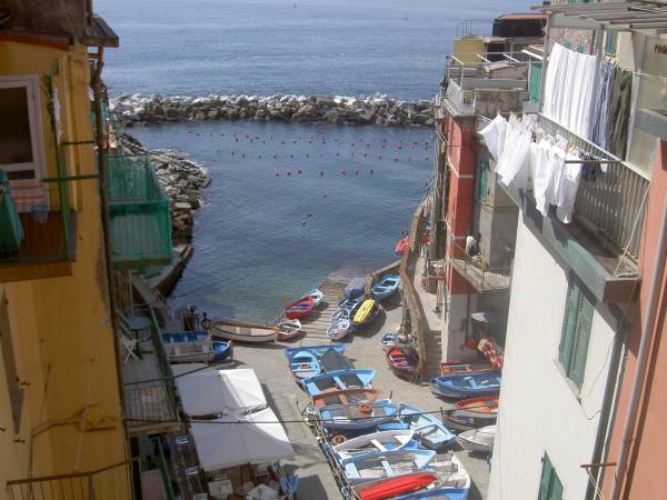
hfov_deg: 47.9
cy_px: 250
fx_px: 751
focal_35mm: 39
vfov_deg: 36.8
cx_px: 334
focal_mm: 8
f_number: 4.7
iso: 100
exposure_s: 1/640
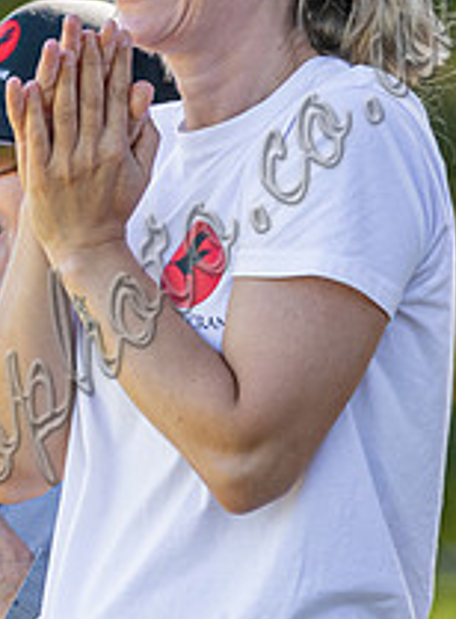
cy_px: 549
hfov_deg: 0.7
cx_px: -270
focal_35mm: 1981
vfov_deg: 1.0
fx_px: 35193
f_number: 3.2
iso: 400
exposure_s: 1/800
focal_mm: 400
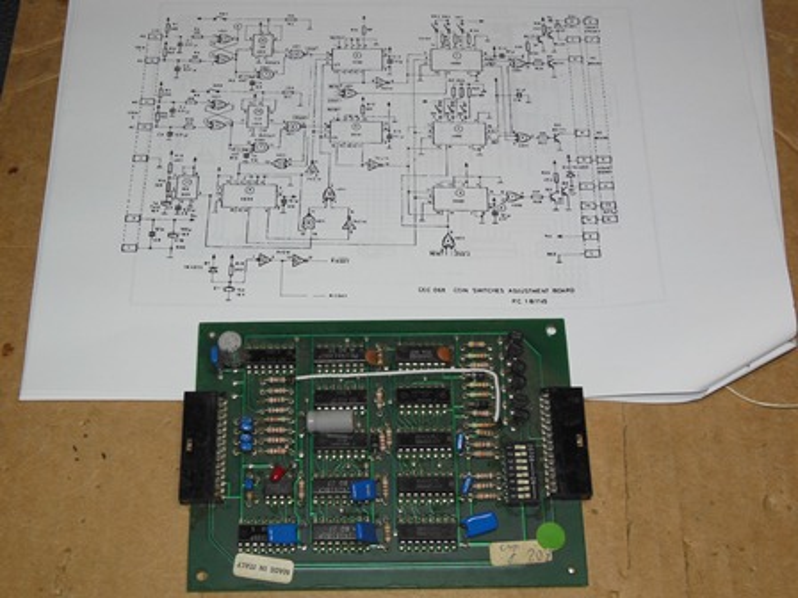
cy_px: 299
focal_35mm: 50
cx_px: 399
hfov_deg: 38.2
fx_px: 1153
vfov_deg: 29.1
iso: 125
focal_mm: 8.9
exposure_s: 1/60
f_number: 4
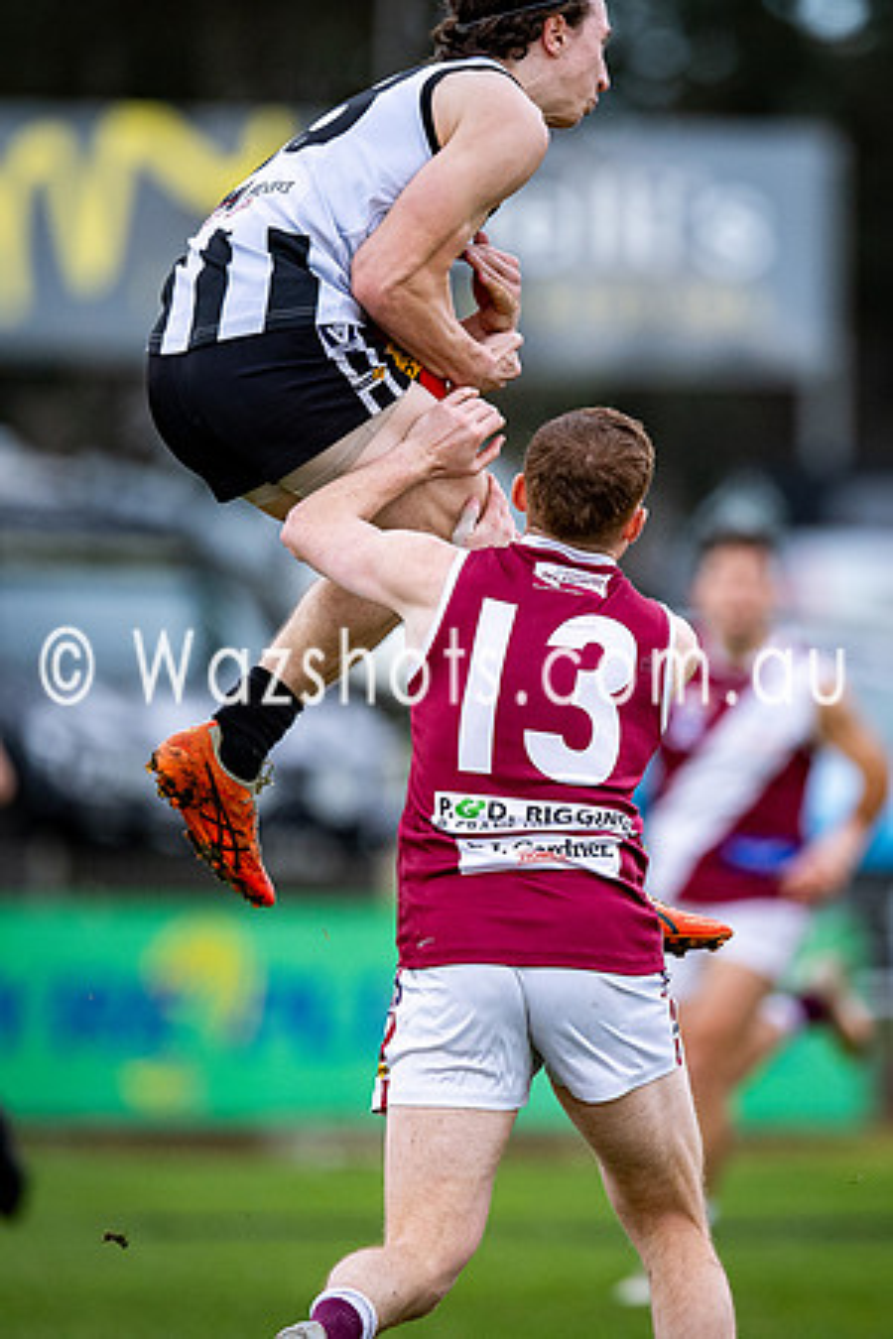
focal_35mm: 755
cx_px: 668
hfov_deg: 1.8
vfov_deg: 2.7
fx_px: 28080
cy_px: 667
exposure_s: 1/1600
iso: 1250
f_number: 4
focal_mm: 500
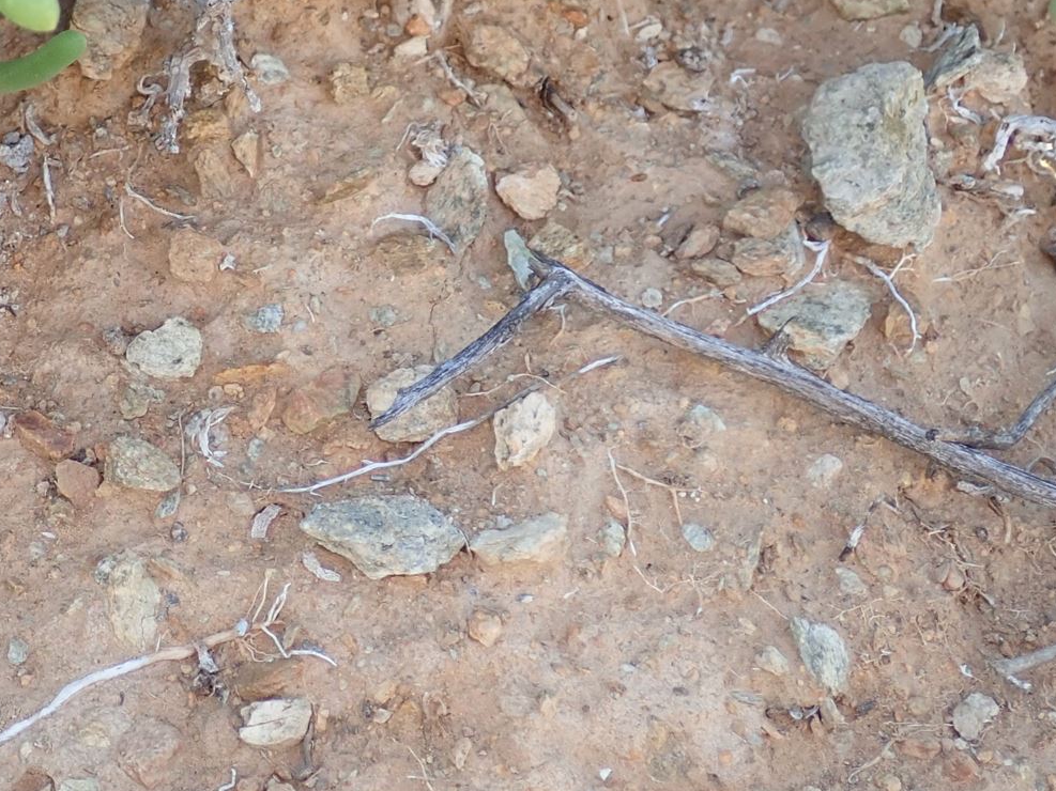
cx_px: 94
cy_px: 319
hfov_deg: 24.6
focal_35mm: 77
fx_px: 2349
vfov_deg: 19.1
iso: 160
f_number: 2.7
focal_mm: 6.86
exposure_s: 1/160
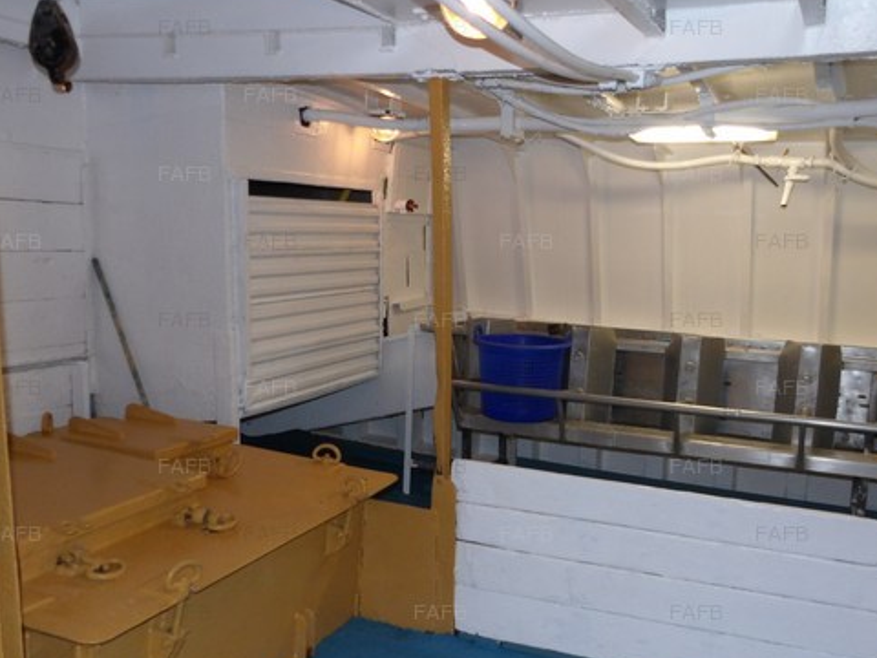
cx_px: 554
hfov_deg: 56.1
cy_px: 360
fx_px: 811
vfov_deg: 44.1
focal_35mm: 32
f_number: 4.1
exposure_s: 1/15
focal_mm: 4.3
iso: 200
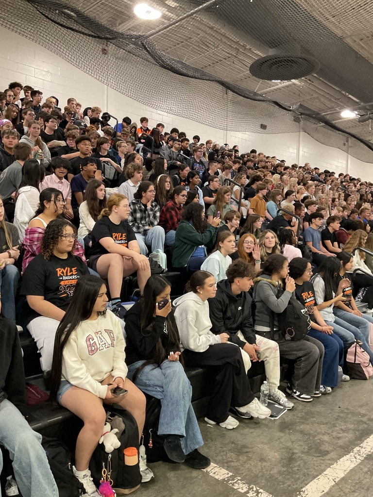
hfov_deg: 48.2
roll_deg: -3.1
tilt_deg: -1.7
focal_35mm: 29
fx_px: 417
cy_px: 248
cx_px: 186
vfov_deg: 61.7
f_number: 1.8
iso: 200
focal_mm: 3
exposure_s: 1/60
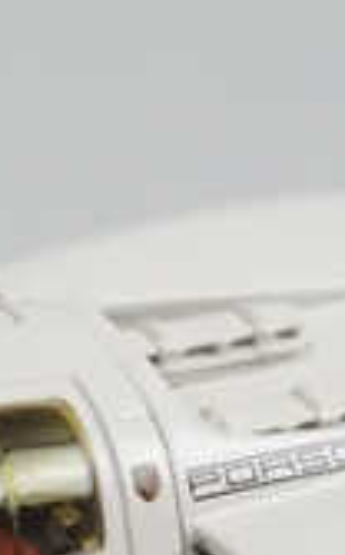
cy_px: 653
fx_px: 4238
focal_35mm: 281
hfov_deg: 4.6
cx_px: -66
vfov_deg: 7.4
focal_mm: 48
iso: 3200
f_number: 10
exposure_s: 1/40
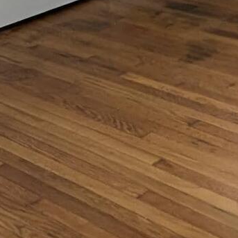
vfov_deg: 16.1
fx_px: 723
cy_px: -174
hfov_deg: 18.4
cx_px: 206
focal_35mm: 93
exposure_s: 1/283
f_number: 1.7
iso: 53
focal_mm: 2.02
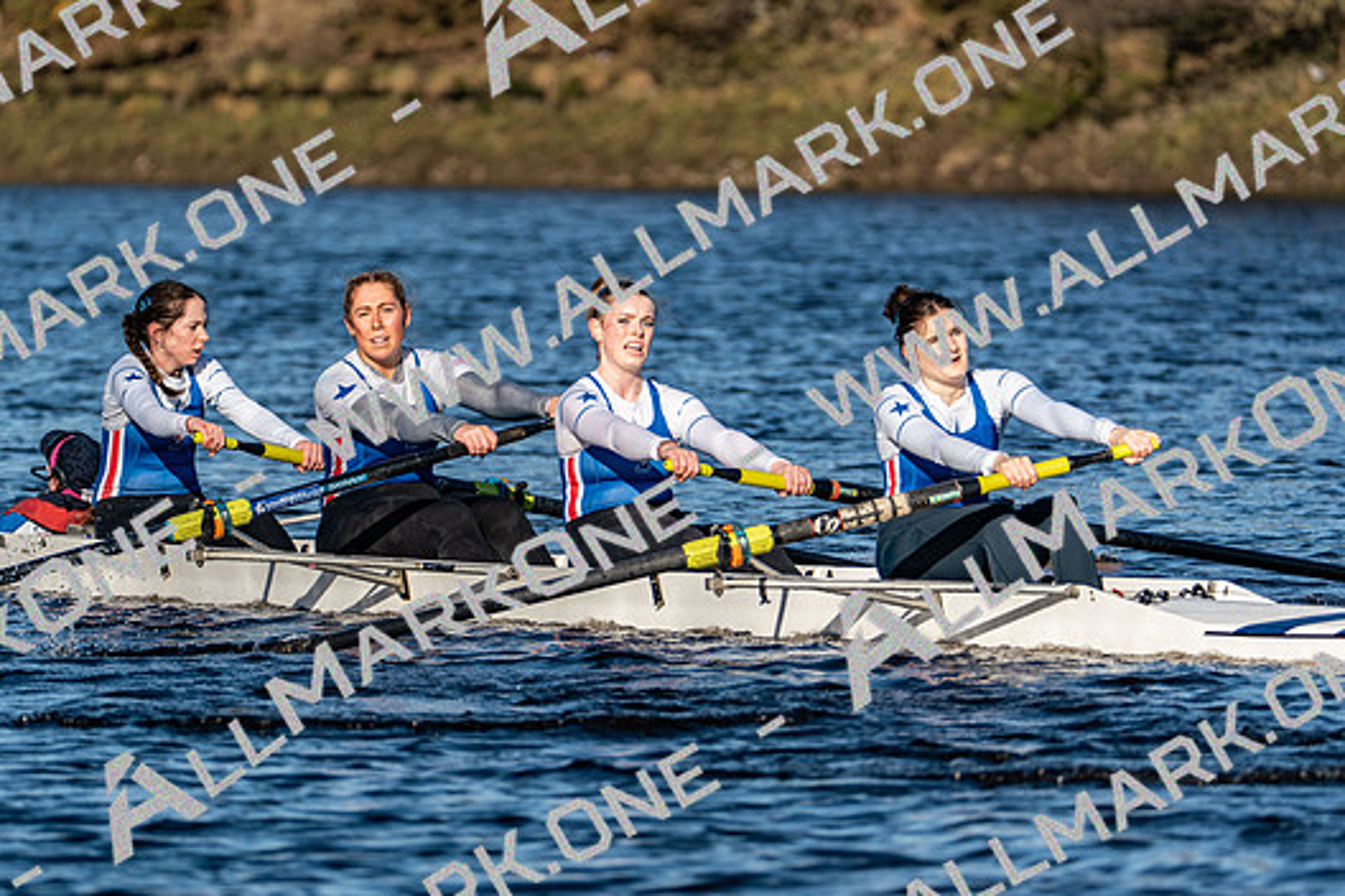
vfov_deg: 3.7
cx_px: 622
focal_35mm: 368
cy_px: 470
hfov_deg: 5.6
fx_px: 13748
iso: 320
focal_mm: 335
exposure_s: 1/2000
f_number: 6.3
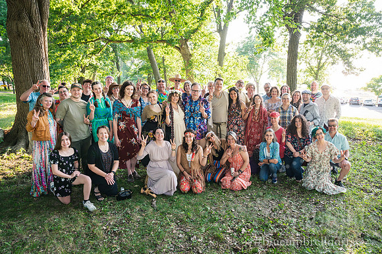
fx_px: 276
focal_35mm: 26
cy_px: 127
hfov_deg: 69.4
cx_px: 191
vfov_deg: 49.5
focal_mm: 26
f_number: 5.6
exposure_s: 1/250
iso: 800
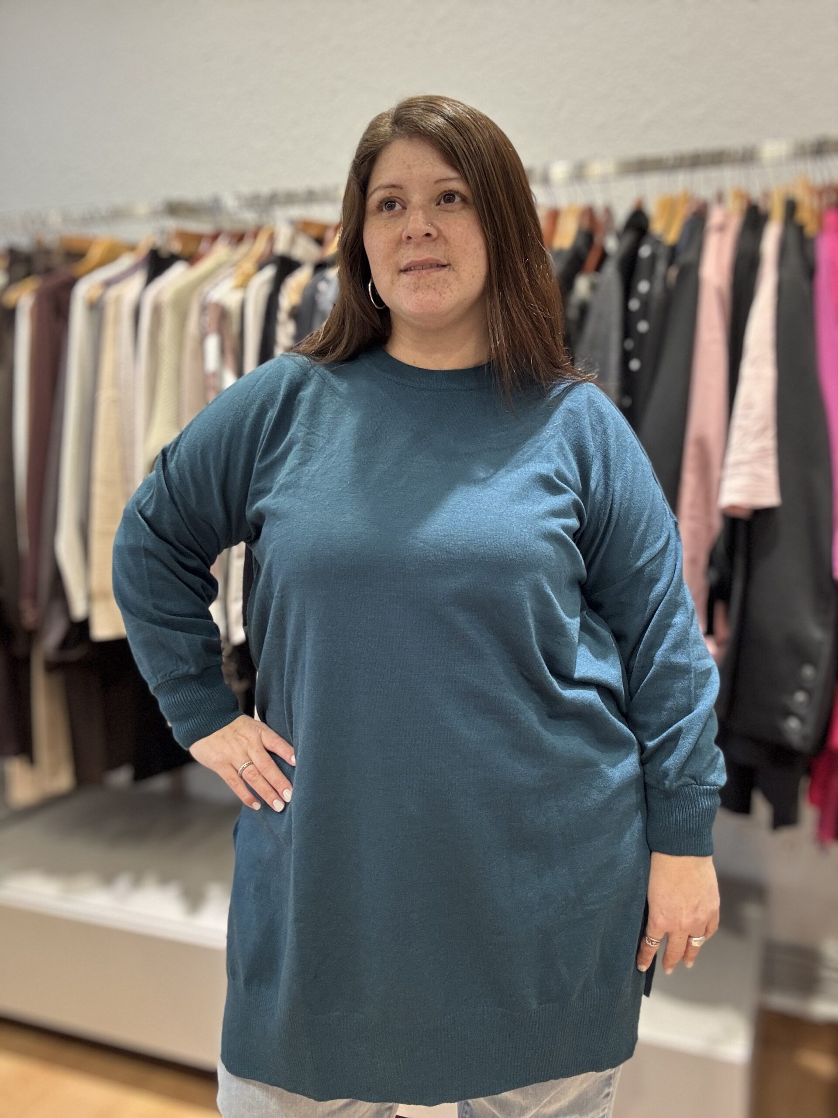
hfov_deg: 46.8
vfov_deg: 60.0
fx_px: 968
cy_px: 559
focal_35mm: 30
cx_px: 419
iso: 160
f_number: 1.9
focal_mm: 2.69
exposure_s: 1/50
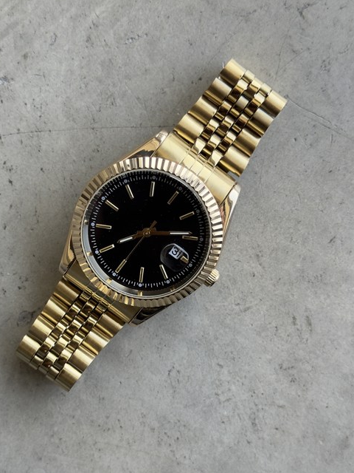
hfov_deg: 24.4
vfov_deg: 32.2
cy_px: 232
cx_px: 146
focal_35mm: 60
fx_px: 818
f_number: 1.78
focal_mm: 6.76
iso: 100
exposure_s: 1/231
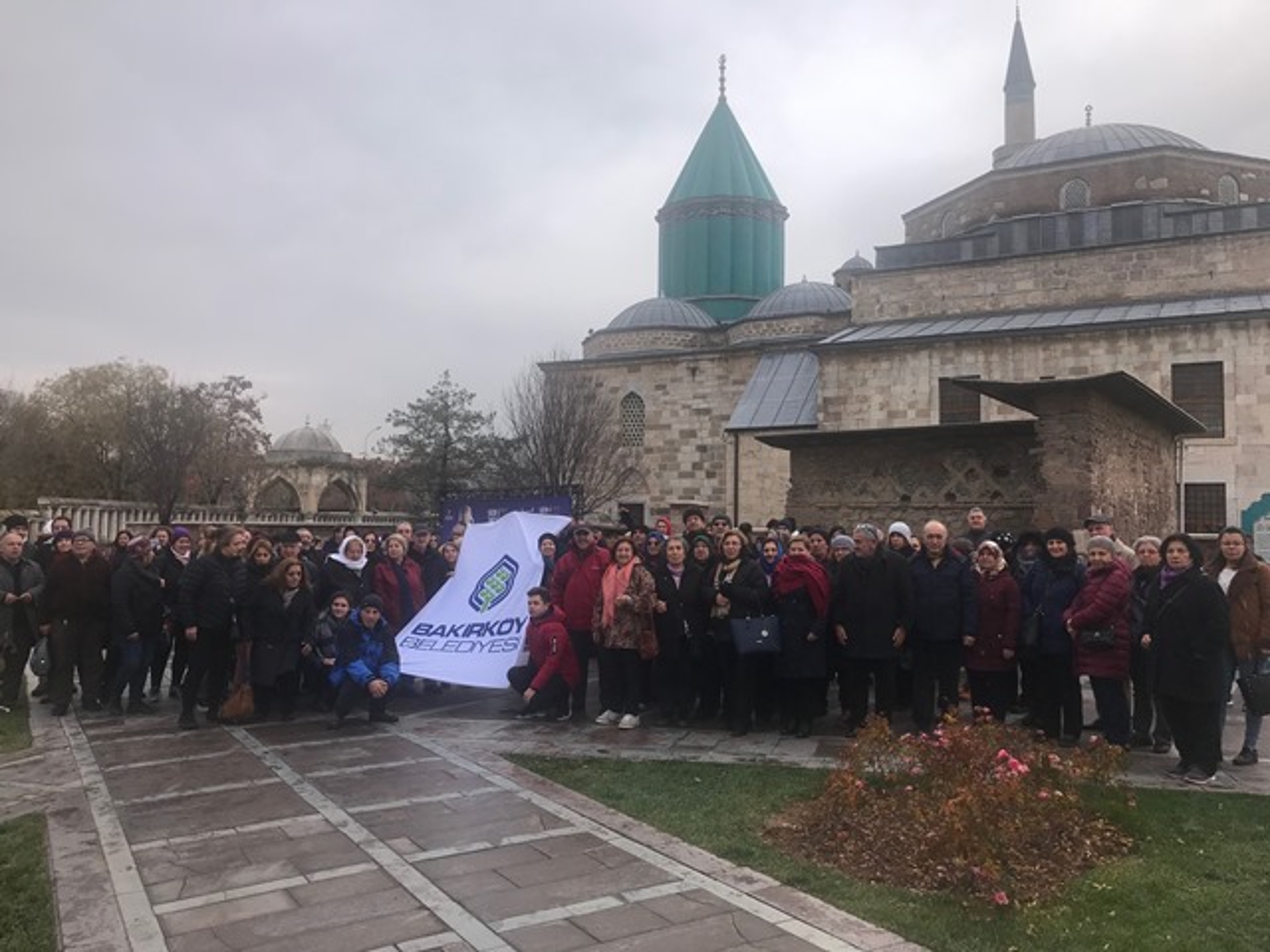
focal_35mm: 28
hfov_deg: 63.4
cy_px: 476
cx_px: 635
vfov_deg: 49.7
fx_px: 1027
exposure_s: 1/958
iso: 20
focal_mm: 3.99
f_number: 1.8
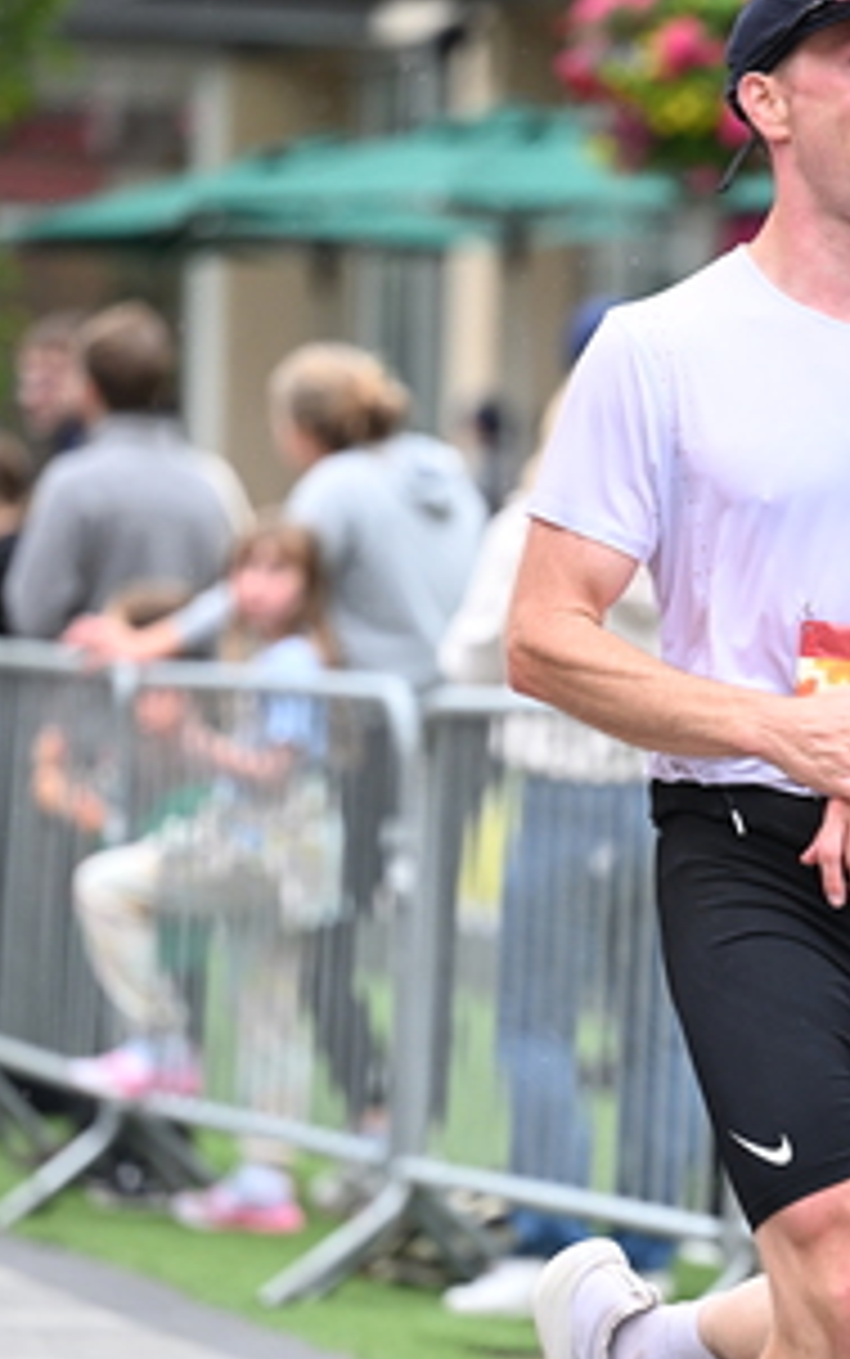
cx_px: 812
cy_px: 814
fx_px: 10664
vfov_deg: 7.3
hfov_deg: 4.6
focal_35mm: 288
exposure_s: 1/1600
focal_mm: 155
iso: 1250
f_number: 2.8
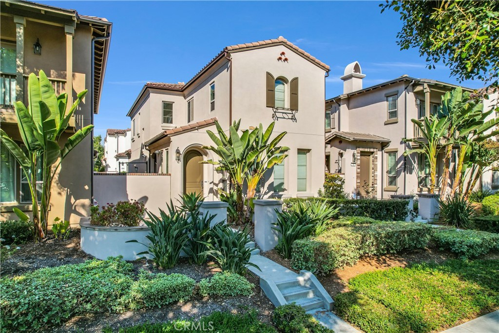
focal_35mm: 22
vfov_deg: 57.2
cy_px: 166
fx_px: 305
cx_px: 250
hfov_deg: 78.6
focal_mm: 8.4
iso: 110
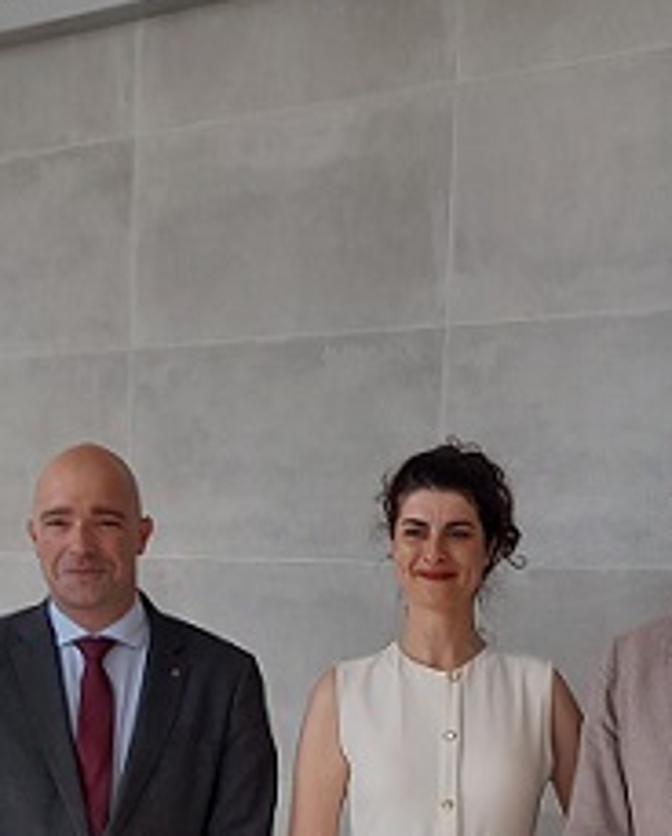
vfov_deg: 22.0
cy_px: 714
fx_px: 2108
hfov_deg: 18.0
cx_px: 475
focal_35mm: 85
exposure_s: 1/168
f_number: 2
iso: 20
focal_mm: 4.6
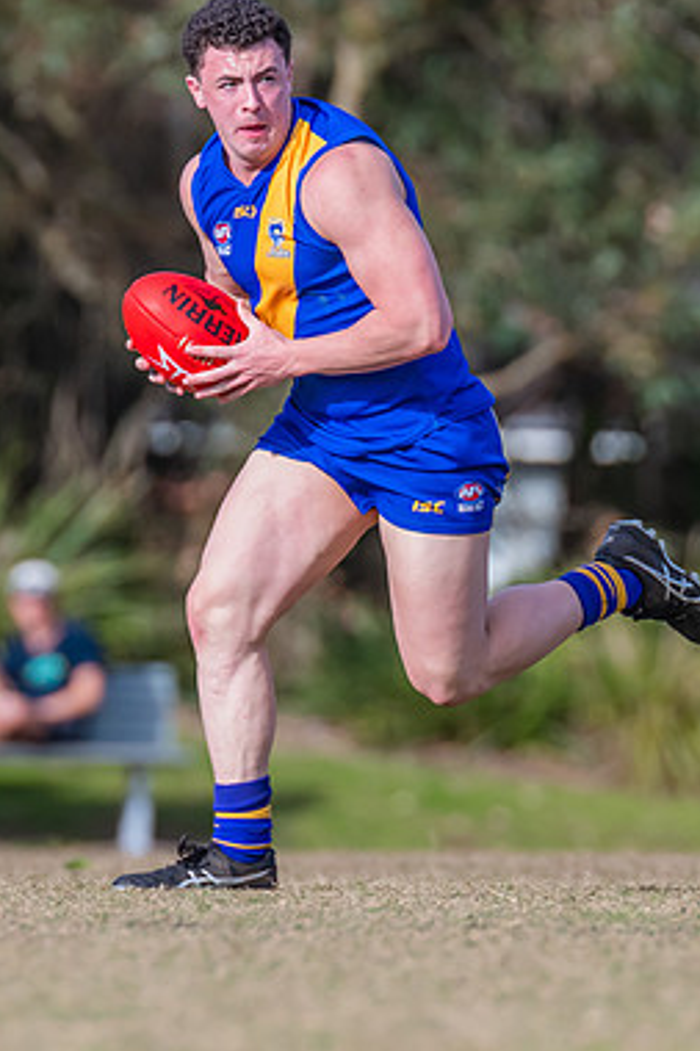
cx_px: 306
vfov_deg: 2.1
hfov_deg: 1.4
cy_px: 480
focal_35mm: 968
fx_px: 28257
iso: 800
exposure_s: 1/2000
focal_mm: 420
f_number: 5.6
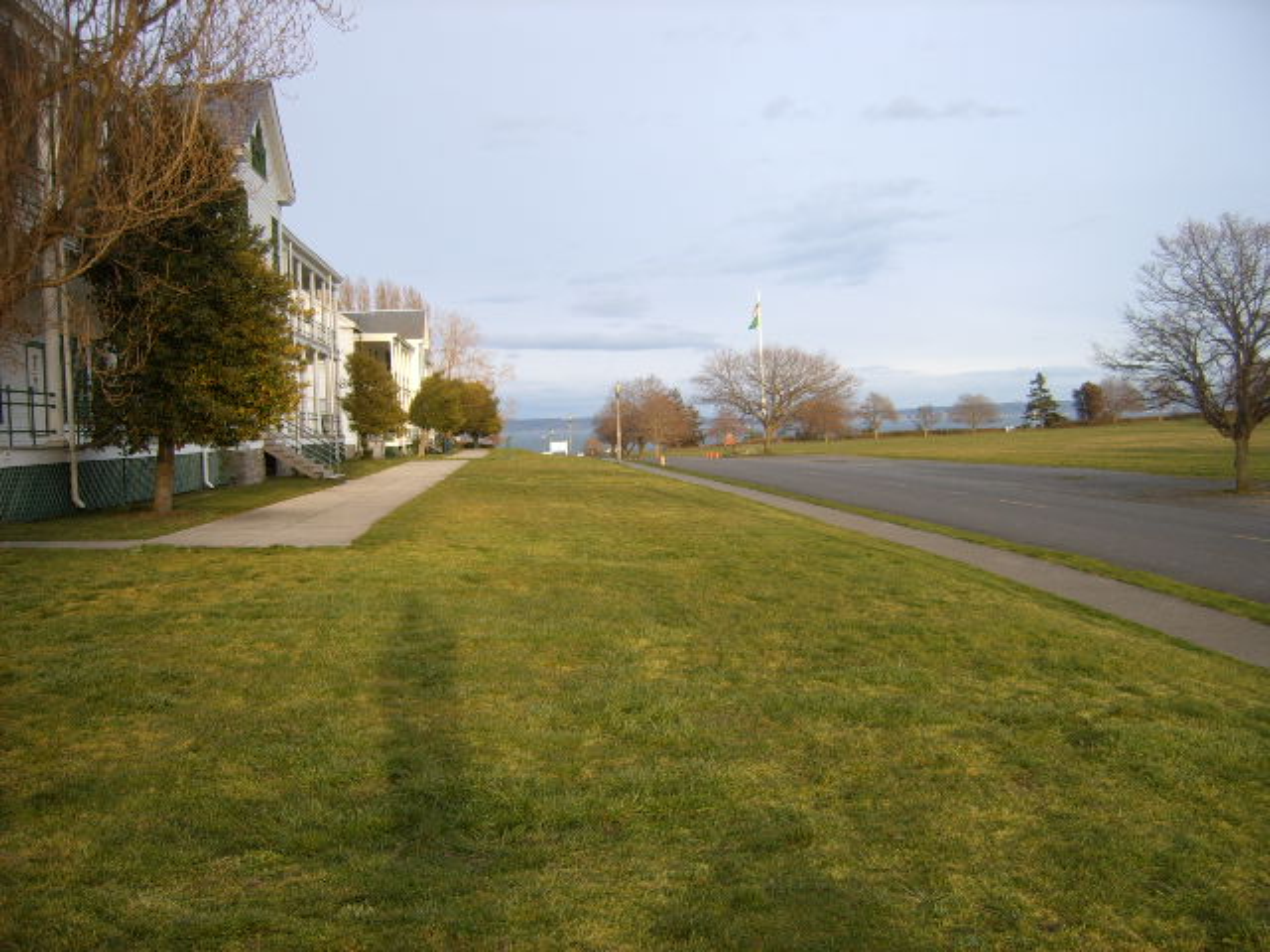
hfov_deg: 52.6
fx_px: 1284
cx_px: 635
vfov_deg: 40.7
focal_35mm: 35
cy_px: 476
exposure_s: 1/180
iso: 50
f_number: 2.8
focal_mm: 5.8
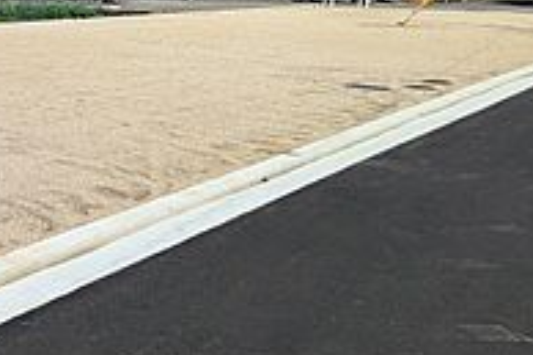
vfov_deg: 28.7
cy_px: 41
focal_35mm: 45
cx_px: -181
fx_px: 666
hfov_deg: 31.8
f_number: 2.2
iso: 51
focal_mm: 1.83
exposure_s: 1/2674
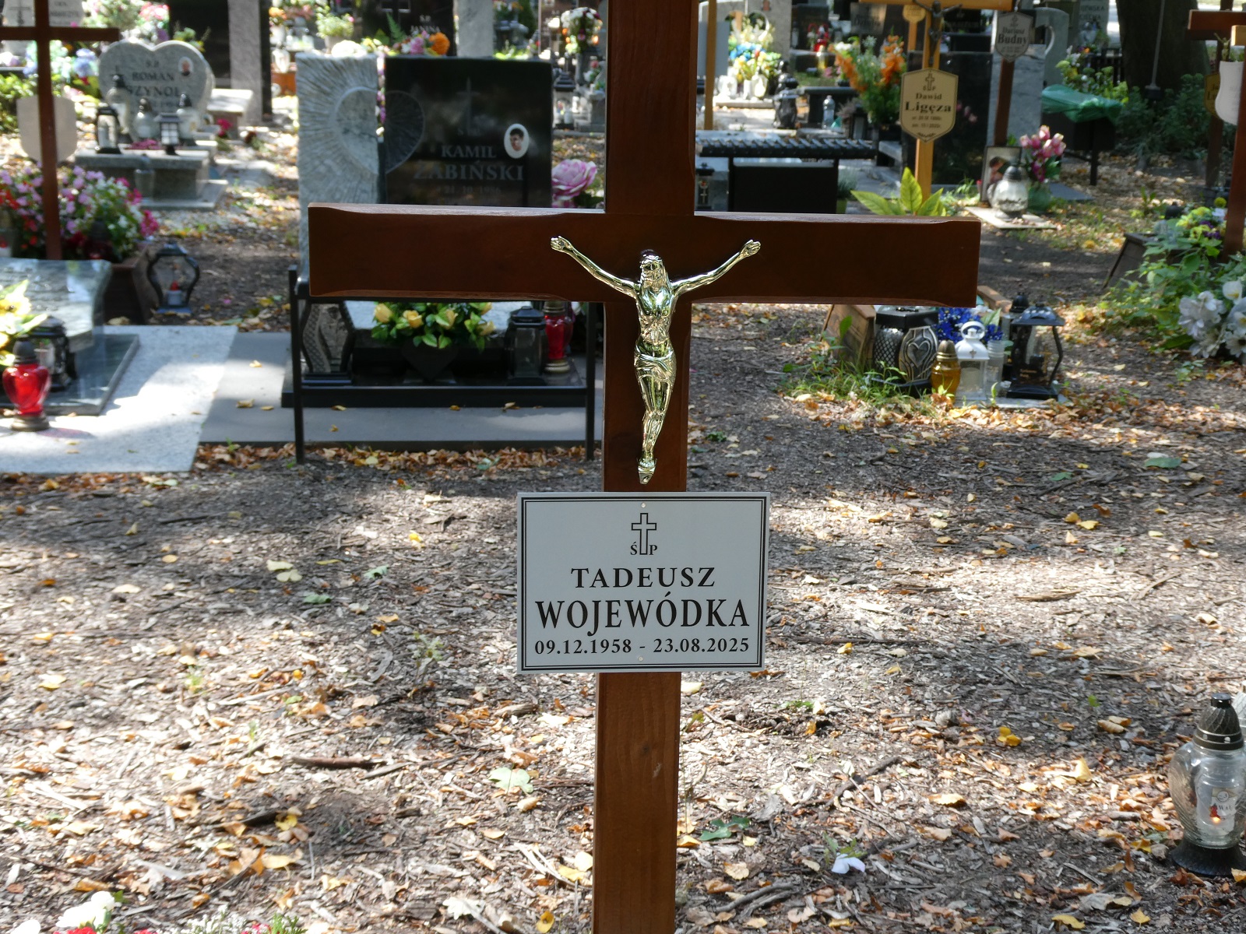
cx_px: 623
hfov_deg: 35.5
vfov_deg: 27.0
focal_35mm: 54
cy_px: 467
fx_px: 1944
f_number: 4.1
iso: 100
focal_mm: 9.6
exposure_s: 1/80
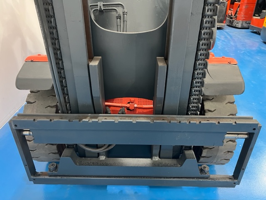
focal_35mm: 26
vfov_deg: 53.1
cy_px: 100
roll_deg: -0.3
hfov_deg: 67.3
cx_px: 133
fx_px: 200
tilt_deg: -28.1
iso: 500
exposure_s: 1/50
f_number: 1.5
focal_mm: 5.7
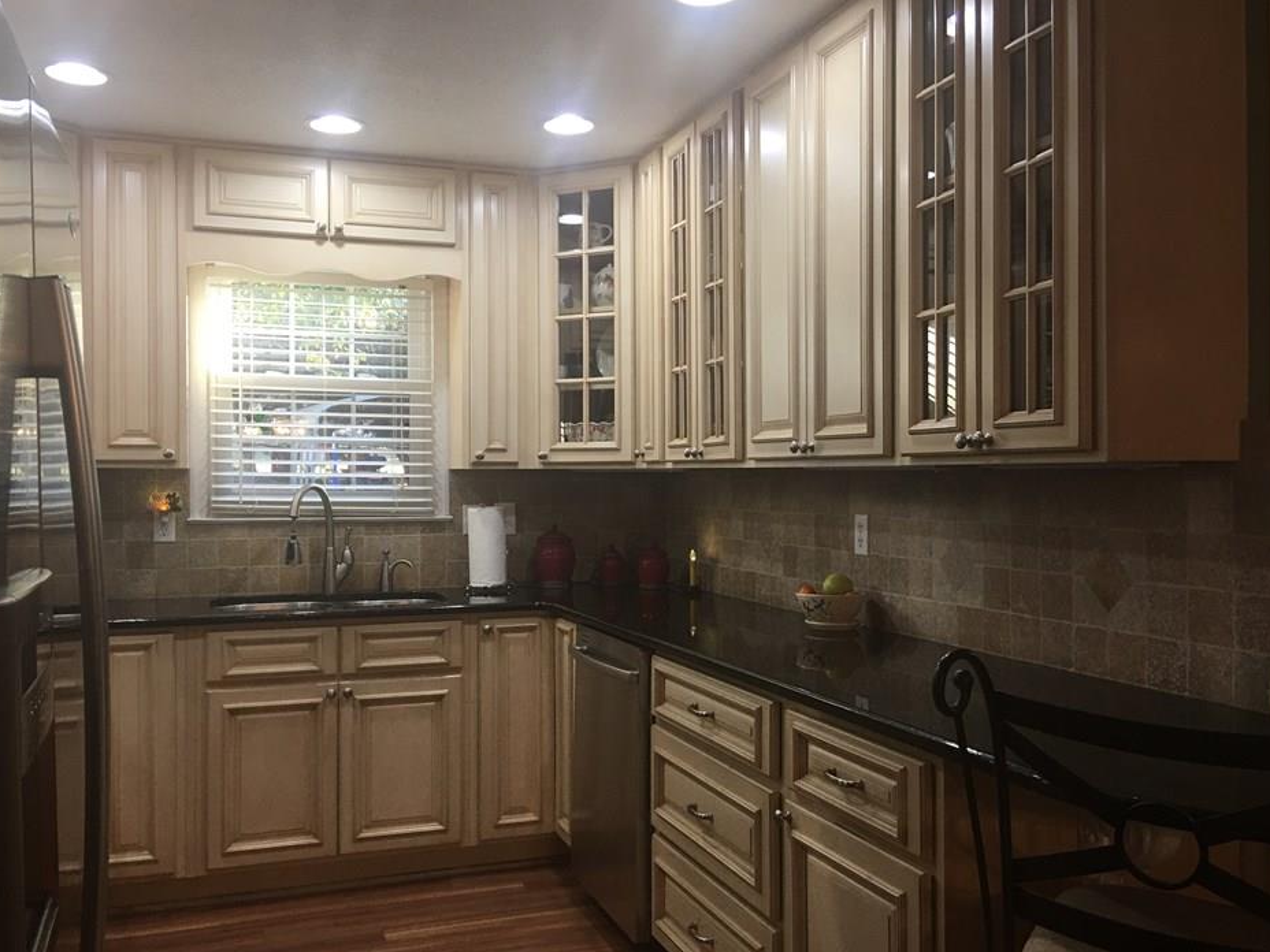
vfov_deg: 44.2
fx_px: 1174
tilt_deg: -0.9
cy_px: 492
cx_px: 628
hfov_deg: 56.8
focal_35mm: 32
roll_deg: +0.1
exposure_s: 1/30
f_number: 2.2
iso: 40
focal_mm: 4.15
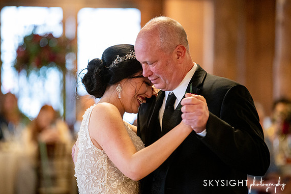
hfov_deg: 11.9
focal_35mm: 173
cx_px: 145
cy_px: 97
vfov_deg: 7.9
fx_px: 1398
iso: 6400
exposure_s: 1/100
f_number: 2.8
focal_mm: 170
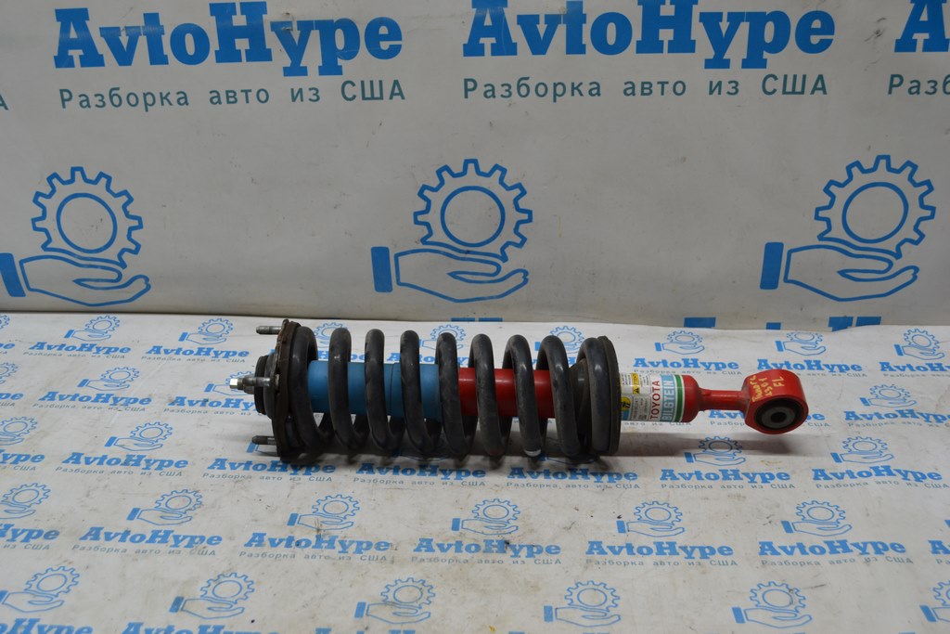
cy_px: 317
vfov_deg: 36.9
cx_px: 475
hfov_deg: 53.1
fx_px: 950
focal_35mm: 36
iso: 400
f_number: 5
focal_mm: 24
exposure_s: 1/100
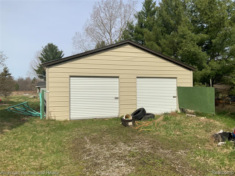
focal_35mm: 29
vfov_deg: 48.2
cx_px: 118
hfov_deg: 61.7
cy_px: 88
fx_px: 197
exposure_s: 1/3125
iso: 20
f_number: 1.8
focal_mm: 3
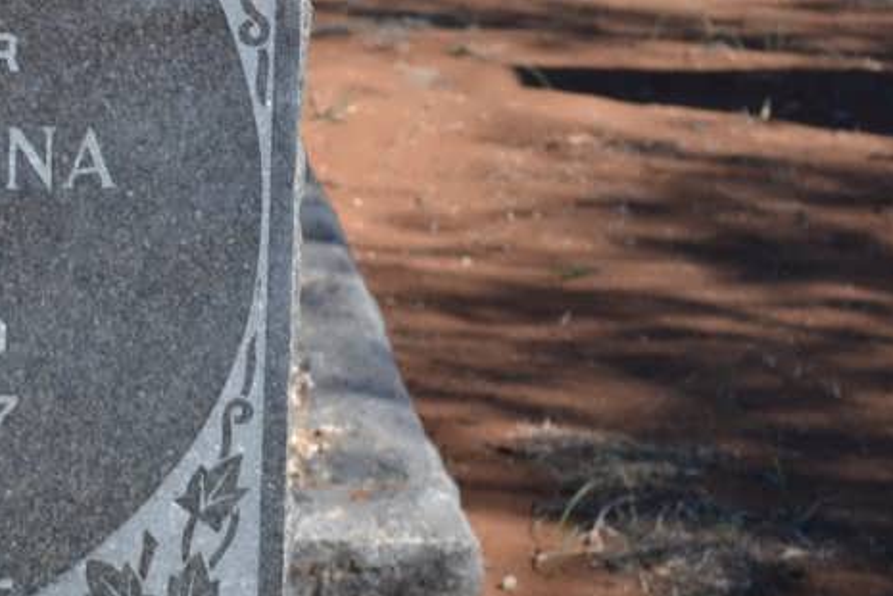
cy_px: 367
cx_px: -221
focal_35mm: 174
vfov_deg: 7.9
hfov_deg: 11.5
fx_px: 4323
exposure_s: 1/125
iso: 140
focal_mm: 45
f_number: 5.6
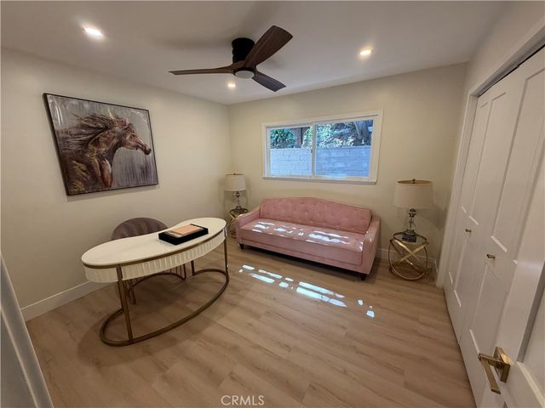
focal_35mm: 14
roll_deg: +2.0
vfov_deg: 85.7
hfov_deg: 102.1
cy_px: 204
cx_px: 272
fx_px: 220
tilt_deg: -11.5
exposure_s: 1/120
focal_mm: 2.22
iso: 200
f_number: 2.2
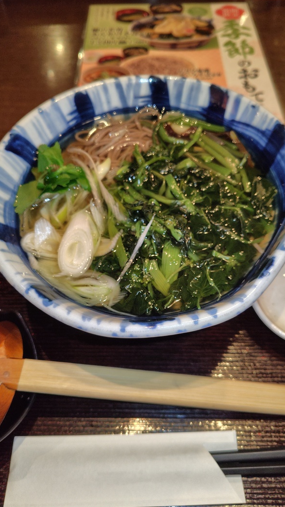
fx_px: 349
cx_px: 149
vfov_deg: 71.9
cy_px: 257
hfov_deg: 44.4
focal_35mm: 26
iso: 621
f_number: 1.9
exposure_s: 1/60
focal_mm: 5.6
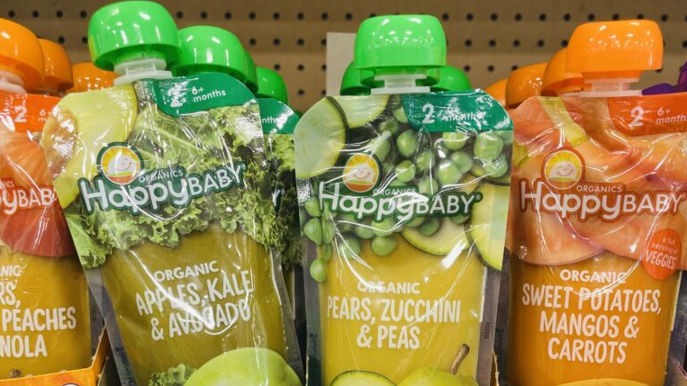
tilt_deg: -13.3
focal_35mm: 38
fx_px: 692
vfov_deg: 29.9
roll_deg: +0.7
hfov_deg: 52.8
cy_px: 343
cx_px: 343
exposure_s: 1/62
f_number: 1.6
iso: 64
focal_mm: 4.2
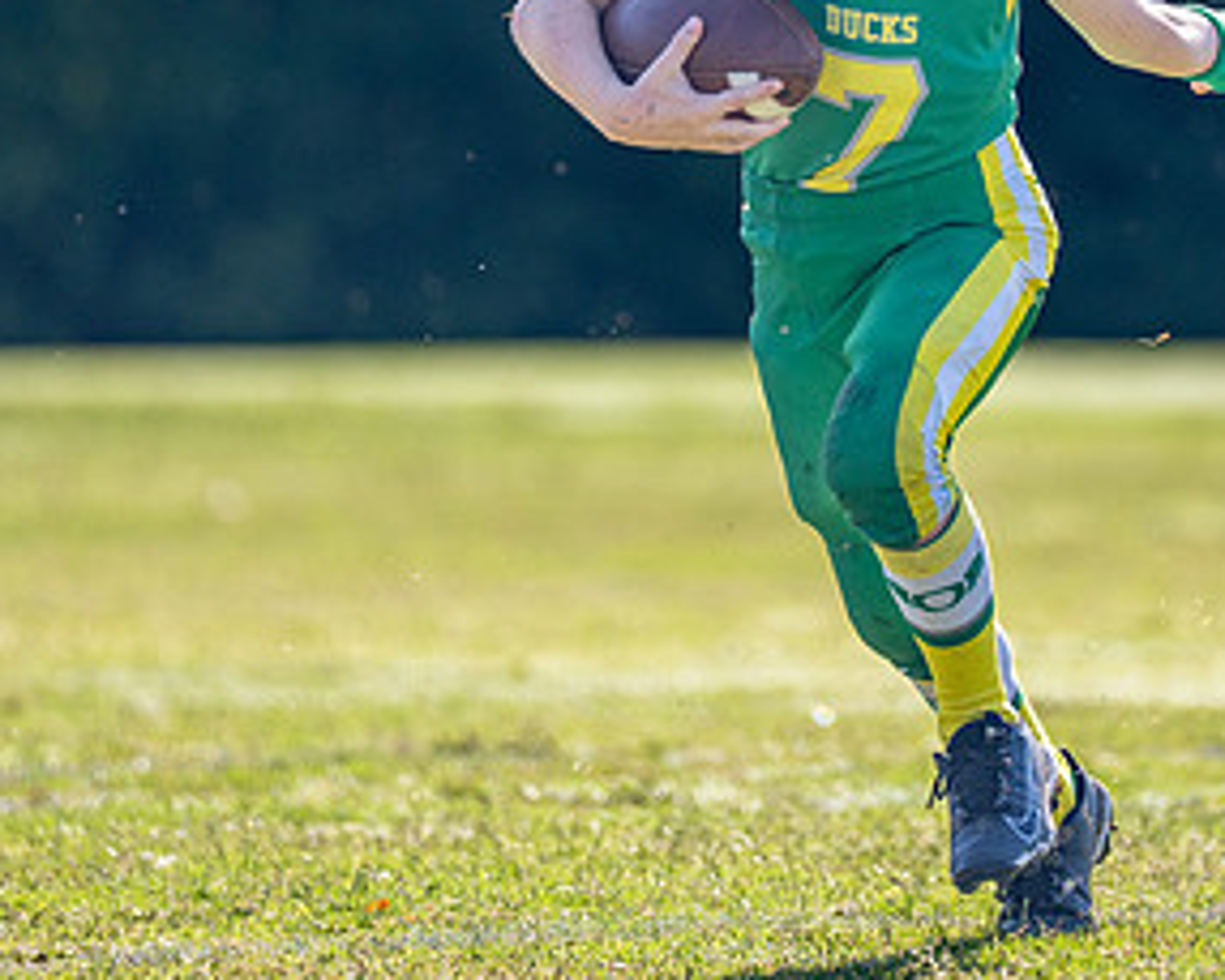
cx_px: 941
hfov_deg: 3.8
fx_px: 18315
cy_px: 54
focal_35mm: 505
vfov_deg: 3.1
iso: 250
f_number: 2.8
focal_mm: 200
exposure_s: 1/2500
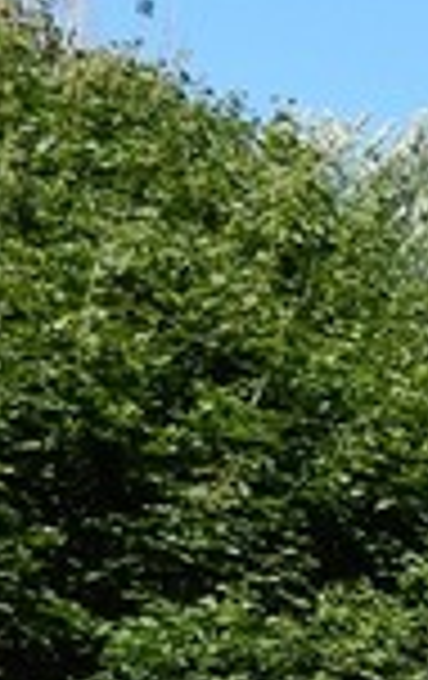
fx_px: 2080
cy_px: 842
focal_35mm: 112
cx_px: 788
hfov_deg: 10.9
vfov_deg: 17.6
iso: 160
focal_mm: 4.5
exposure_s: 1/800
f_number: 3.5
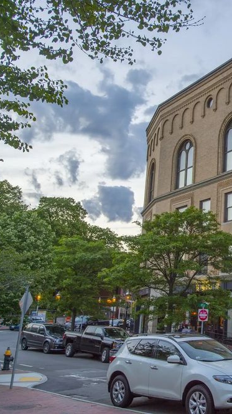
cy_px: 202
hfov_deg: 26.2
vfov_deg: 48.4
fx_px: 460
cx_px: 252
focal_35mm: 42
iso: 50
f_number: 5.6
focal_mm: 26
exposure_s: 1/6
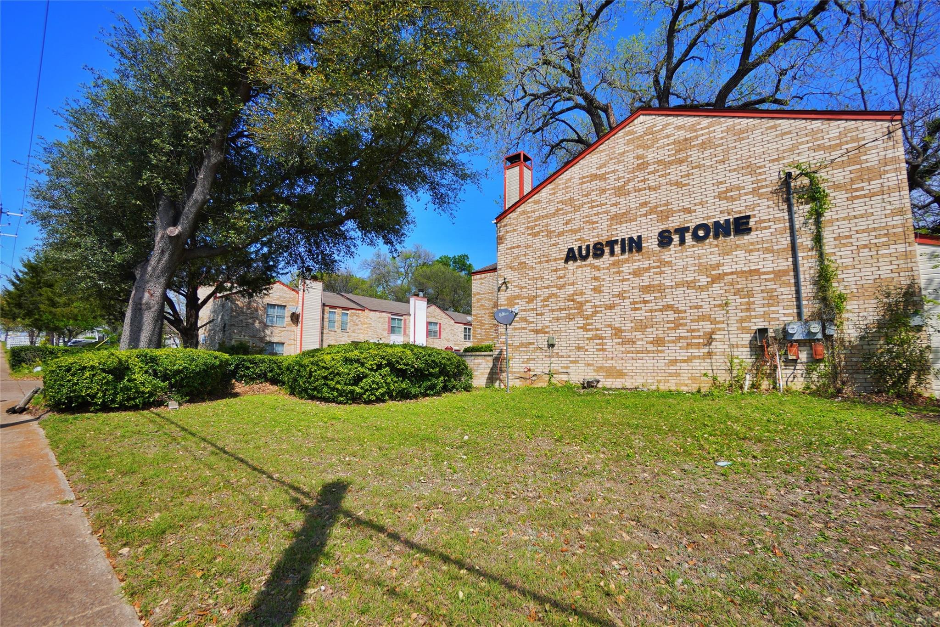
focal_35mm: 15
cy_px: 314
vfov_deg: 77.3
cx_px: 470
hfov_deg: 100.4
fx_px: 392
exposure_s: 1/500
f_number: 4
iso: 50
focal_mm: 10
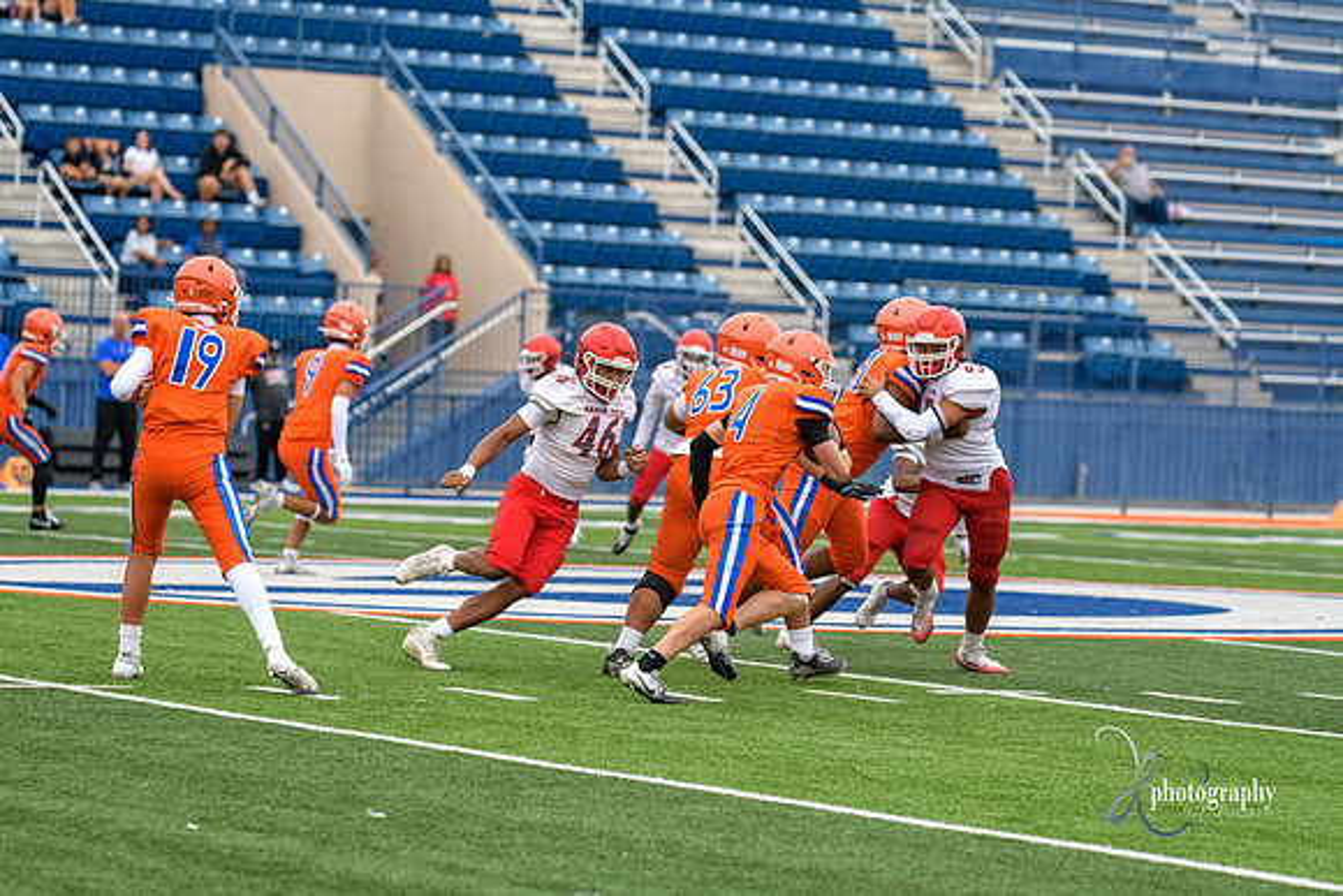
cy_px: 448
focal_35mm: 160
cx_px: 672
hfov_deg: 12.8
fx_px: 5970
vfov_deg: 8.6
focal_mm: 160
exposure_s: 1/1000
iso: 450
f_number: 3.5
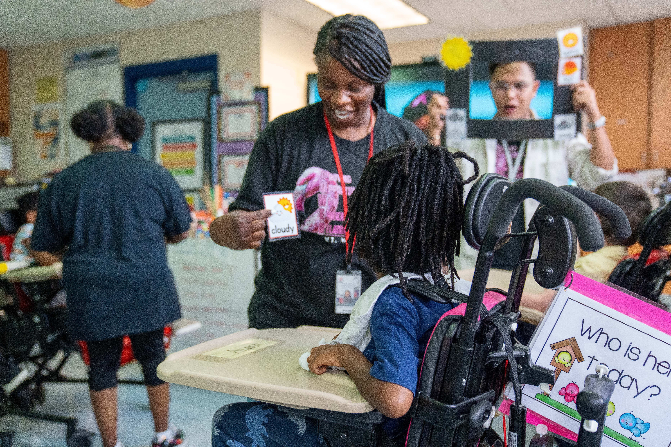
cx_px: 336
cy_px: 224
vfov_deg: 35.9
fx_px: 690
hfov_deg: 51.9
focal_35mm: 37
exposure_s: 1/640
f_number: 2.8
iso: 8000
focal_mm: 37
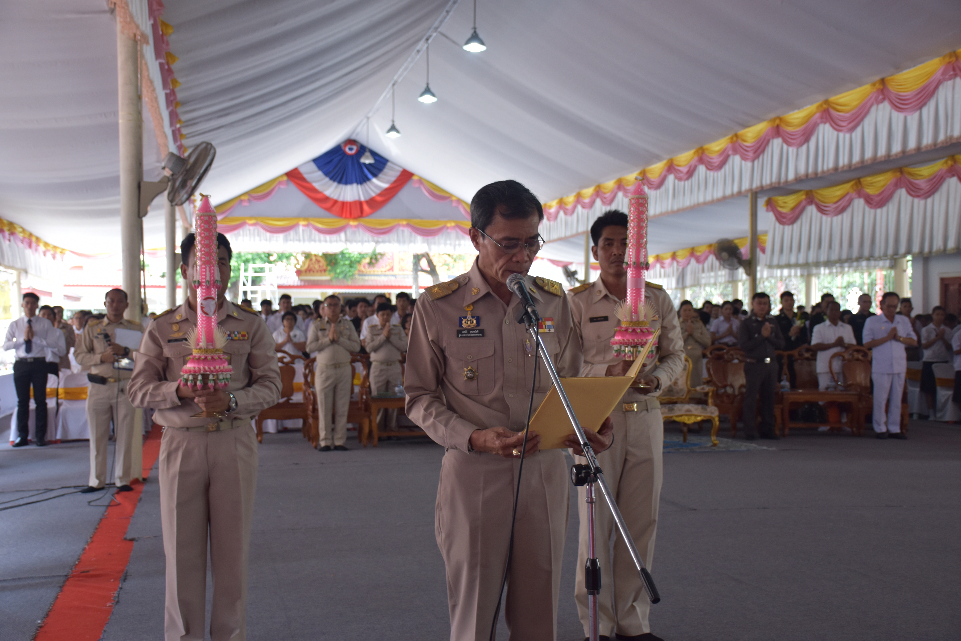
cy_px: 320
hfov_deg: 43.6
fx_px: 1201
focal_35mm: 45
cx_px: 480
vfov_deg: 29.9
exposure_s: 1/60
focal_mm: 30
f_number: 4
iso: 500
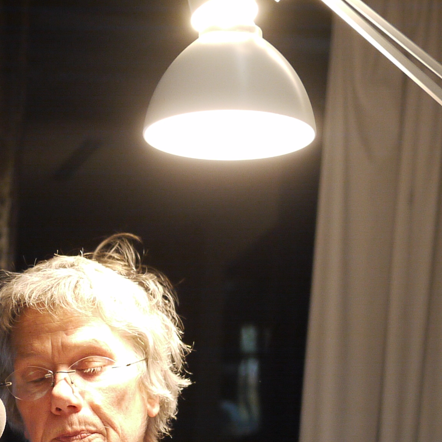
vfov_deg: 14.0
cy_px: 458
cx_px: 92
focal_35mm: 122
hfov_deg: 14.2
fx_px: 1762
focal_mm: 20
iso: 400
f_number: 1.7
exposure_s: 1/30
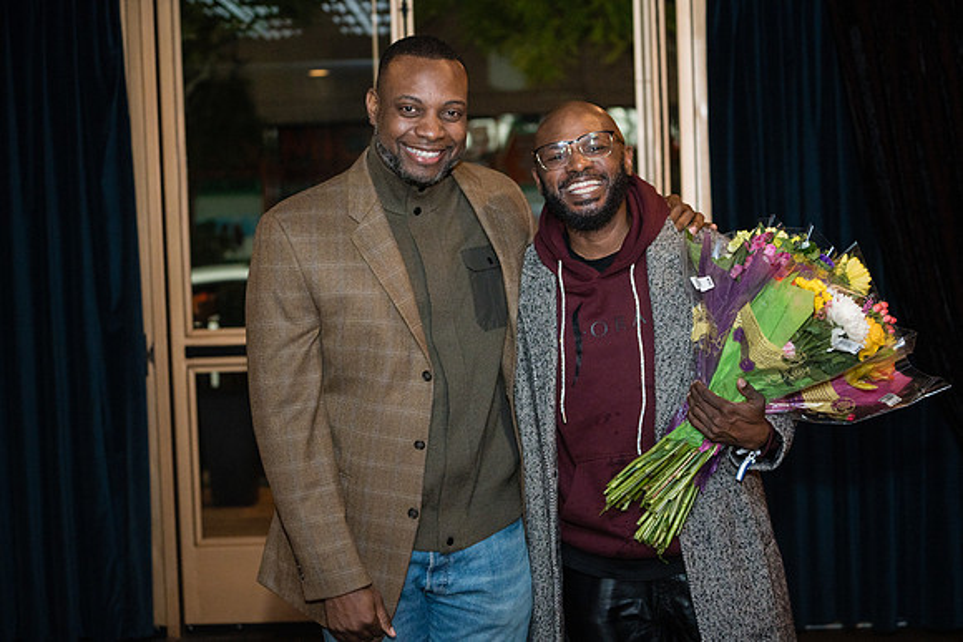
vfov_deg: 19.5
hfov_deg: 28.8
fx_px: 1873
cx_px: 482
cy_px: 321
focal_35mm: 70
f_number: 4
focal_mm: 70
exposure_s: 1/125
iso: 3200
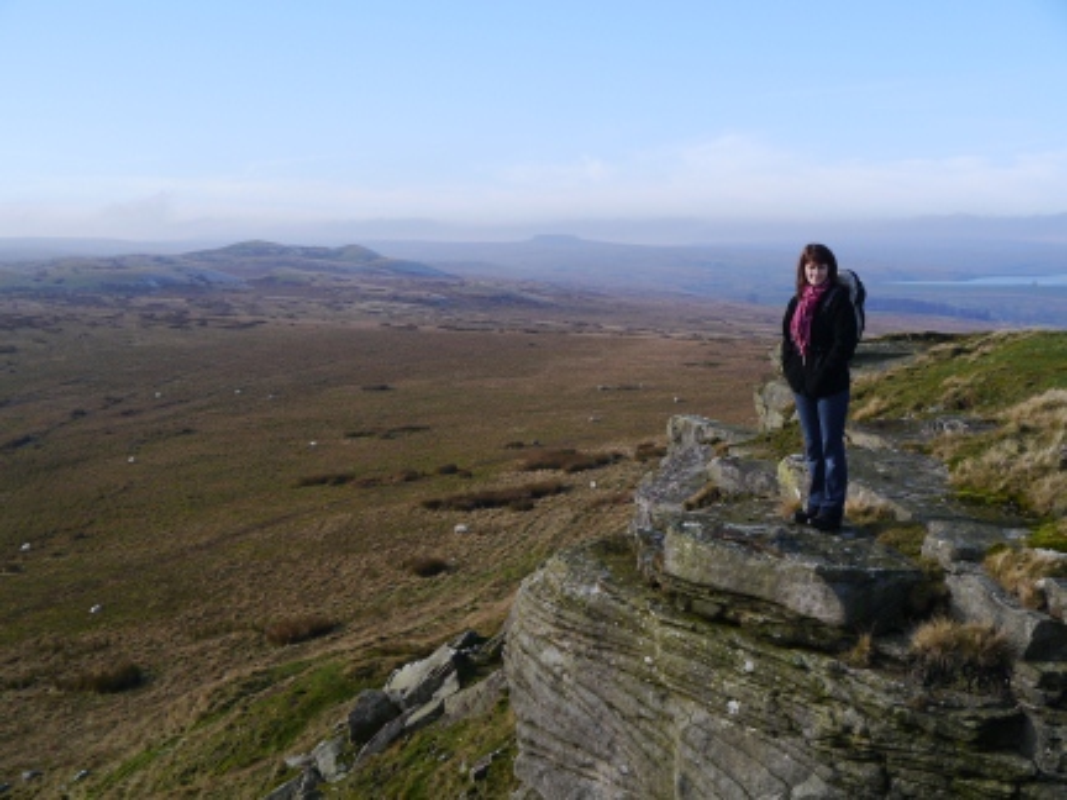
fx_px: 1480
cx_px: 534
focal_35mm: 48
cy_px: 400
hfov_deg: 39.7
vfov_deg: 30.3
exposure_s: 1/250
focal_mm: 24
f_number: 7.1
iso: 160
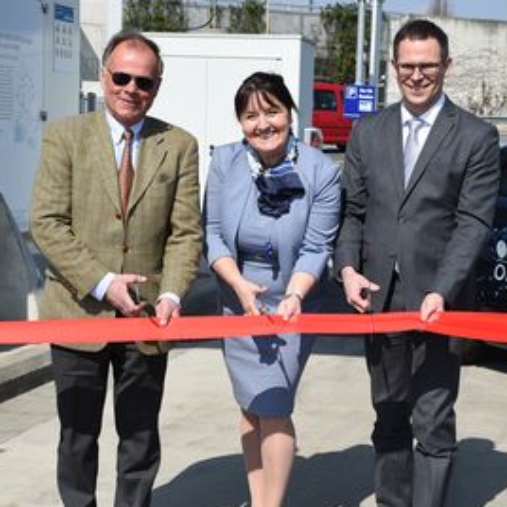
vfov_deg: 22.2
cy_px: 292
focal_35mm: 78
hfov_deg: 22.1
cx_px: 322
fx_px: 1293
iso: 100
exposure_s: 1/320
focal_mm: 48
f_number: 9
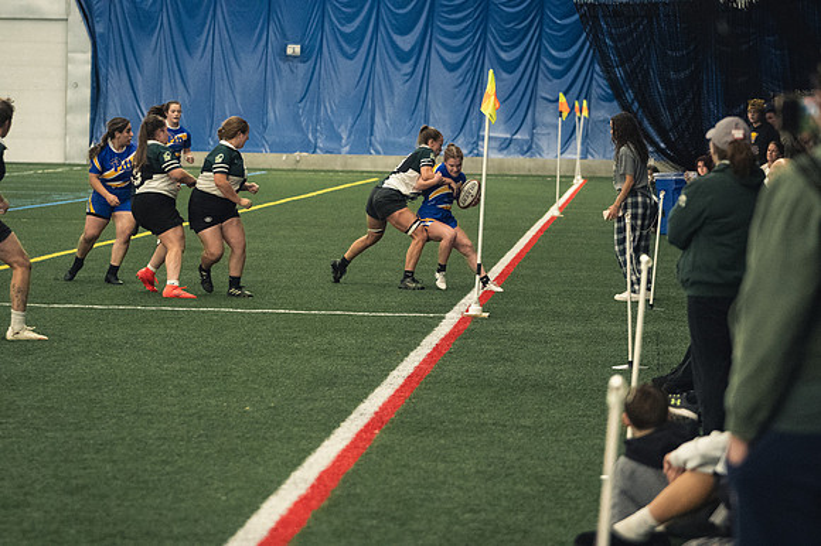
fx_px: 3236
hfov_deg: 14.5
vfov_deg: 9.7
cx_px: 410
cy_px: 273
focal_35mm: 142
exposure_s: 1/500
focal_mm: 95
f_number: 2.8
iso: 8000
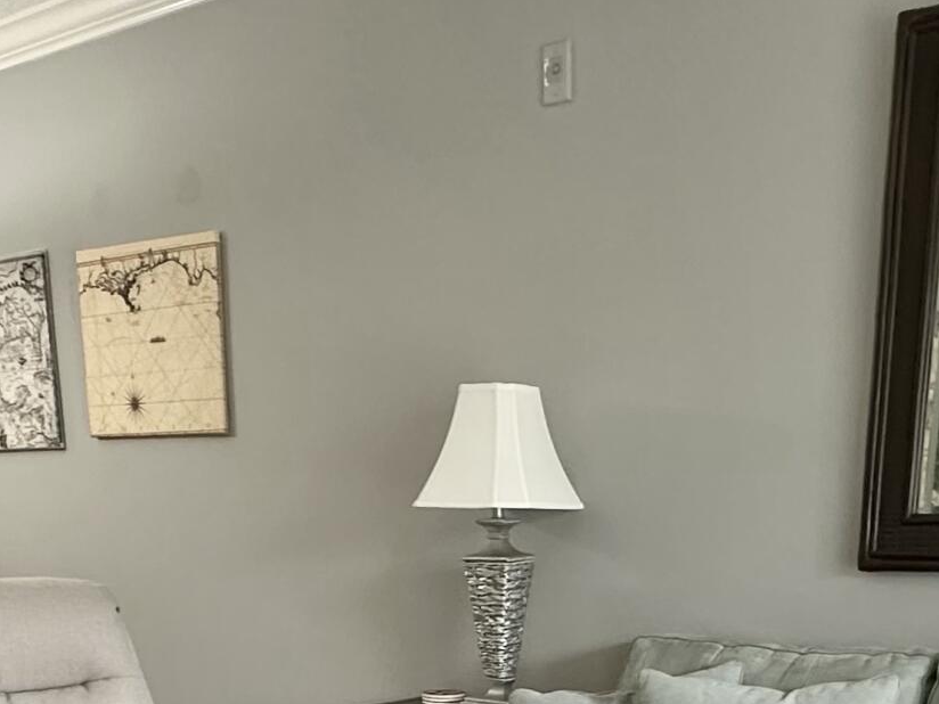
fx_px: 1383
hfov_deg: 37.5
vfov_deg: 24.2
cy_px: 967
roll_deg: +0.8
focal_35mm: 51
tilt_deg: -18.8
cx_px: 467
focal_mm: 2.22
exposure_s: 1/60
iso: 250
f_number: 2.2
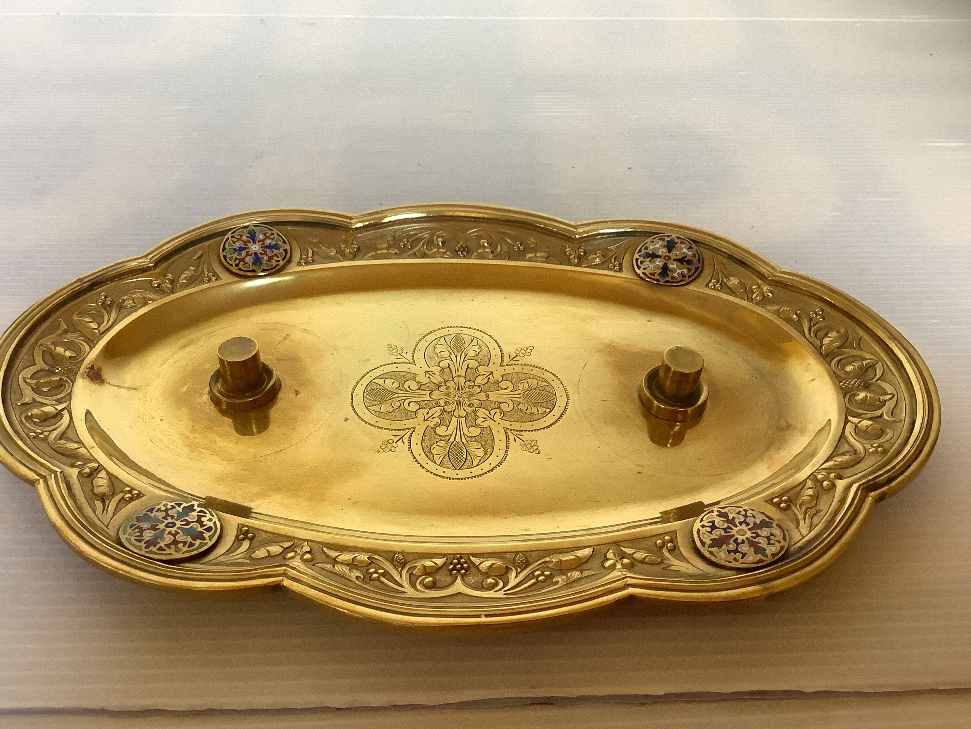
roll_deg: -0.8
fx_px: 898
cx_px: 471
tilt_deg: -41.0
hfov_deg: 56.8
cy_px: 355
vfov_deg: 44.2
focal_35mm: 32
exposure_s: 1/50
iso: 160
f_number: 2.4
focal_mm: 3.3
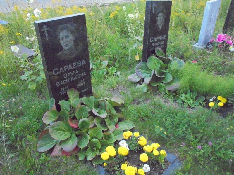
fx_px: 196
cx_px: 117
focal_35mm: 29
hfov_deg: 61.7
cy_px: 88
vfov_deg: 48.2
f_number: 3.7
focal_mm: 5.3
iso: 1600
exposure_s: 1/125
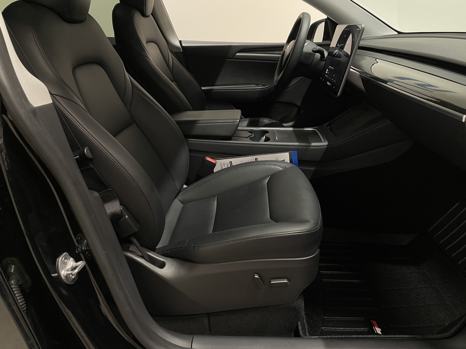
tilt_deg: -23.1
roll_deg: +2.3
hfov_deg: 67.3
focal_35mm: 26
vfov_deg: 53.1
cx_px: 233
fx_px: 350
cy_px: 174
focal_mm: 4.2
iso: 200
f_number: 1.6
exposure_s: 1/48
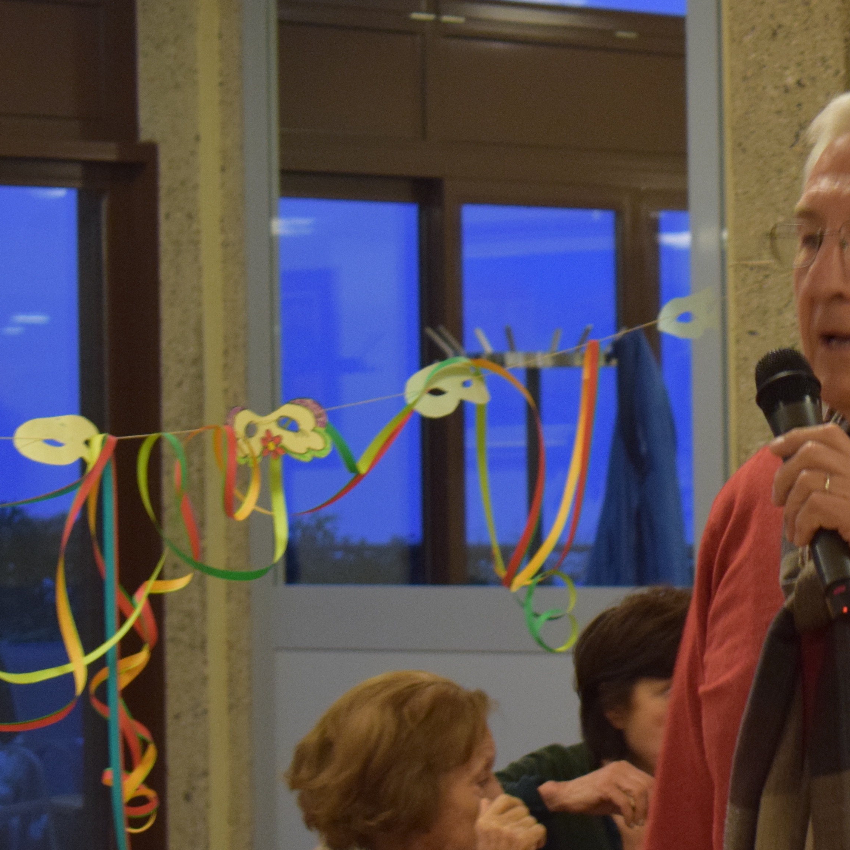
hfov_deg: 9.4
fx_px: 5087
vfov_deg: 9.5
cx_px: 1054
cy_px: 336
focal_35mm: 183
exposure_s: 1/30
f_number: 5.6
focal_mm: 55
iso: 1250
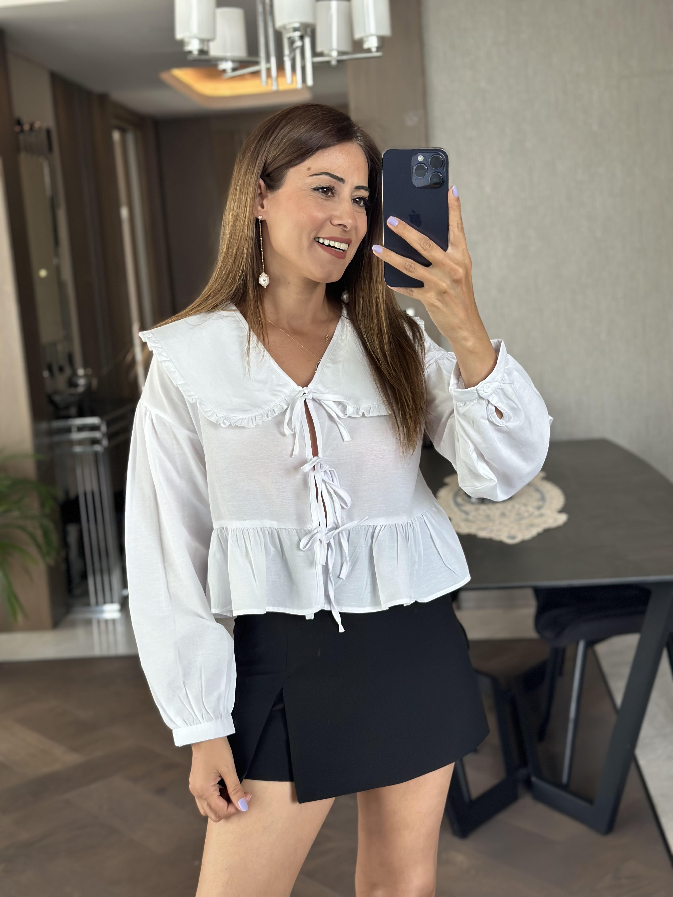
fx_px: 1244
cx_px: 336
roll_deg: +4.4
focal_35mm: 48
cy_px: 448
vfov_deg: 39.7
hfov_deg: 30.3
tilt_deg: -14.9
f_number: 1.78
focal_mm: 6.86
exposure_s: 1/120
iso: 125
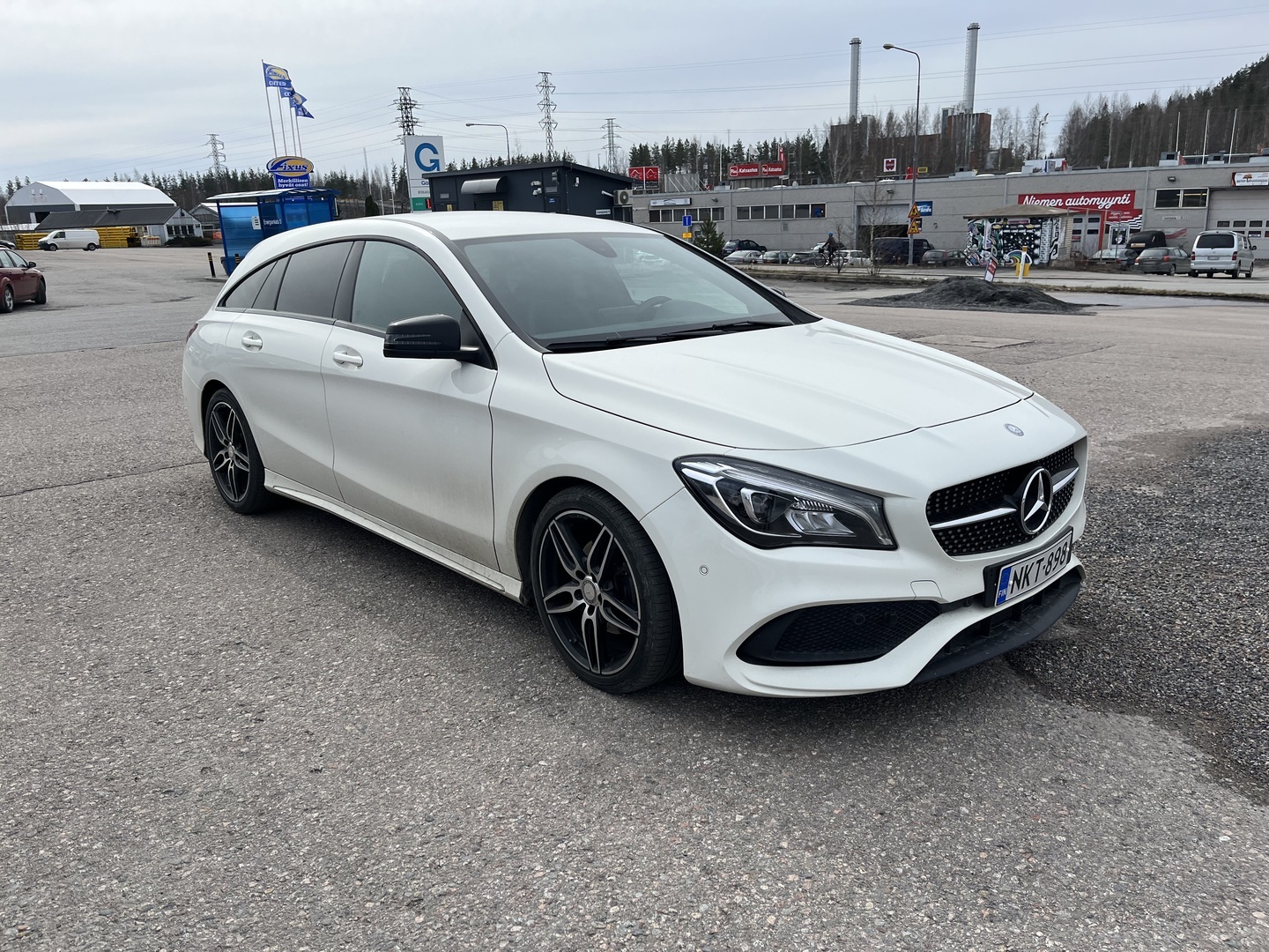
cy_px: 476
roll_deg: +3.4
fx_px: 953
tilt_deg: -15.0
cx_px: 634
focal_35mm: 26
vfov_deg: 53.1
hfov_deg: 67.3
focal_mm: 5.1
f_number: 1.6
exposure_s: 1/3623
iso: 50
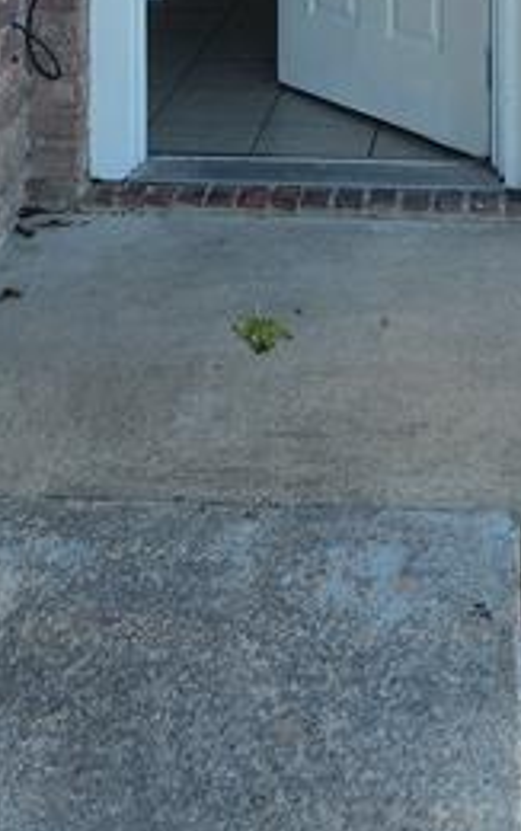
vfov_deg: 24.5
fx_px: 1632
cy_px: -278
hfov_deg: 18.0
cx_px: 428
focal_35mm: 72
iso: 20
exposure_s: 1/394
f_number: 1.8
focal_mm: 5.4
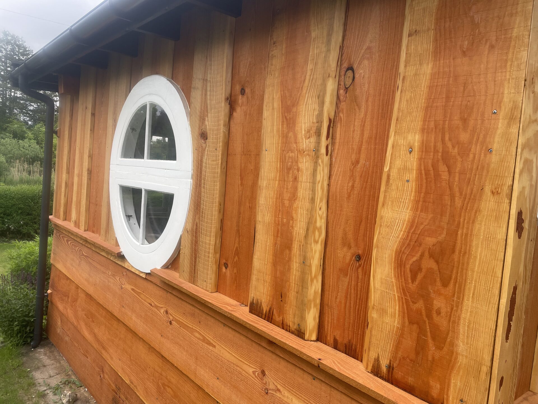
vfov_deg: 53.1
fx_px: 404
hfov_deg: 67.3
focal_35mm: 26
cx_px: 269
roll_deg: -4.3
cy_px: 202
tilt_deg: -3.4
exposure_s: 1/654
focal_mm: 4.2
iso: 32
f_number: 1.6
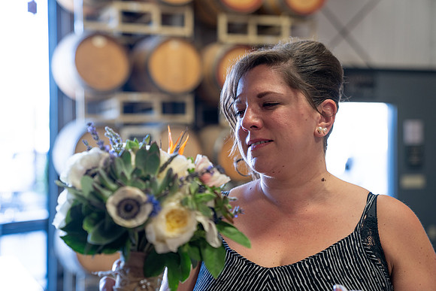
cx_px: 218
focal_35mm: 58
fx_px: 703
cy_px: 146
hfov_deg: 34.5
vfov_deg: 23.4
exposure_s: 1/100
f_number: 2.8
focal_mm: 58
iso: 500
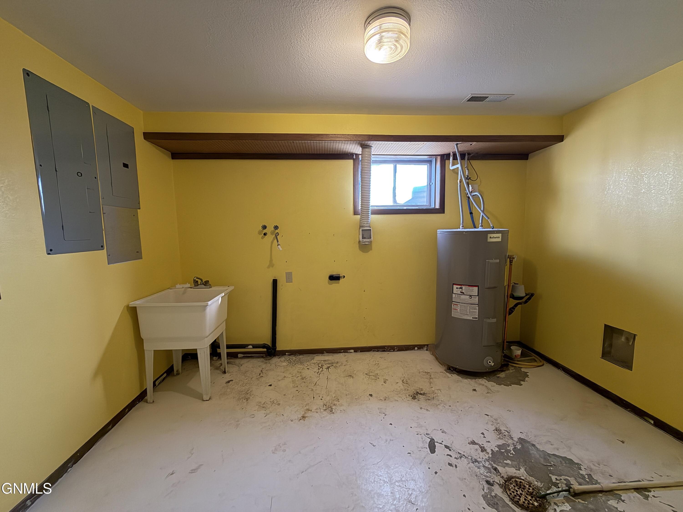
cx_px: 342
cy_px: 256
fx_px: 276
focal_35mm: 14
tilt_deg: -4.7
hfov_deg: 102.1
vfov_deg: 85.7
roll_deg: +0.7
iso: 500
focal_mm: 2.22
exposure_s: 1/60
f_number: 2.2
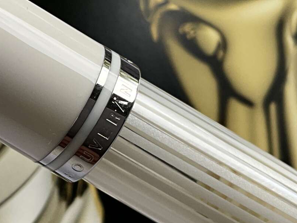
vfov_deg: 15.9
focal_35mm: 93
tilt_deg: -61.1
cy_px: 89
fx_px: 798
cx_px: 58
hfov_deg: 20.8
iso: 32
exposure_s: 1/122
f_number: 1.8
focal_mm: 3
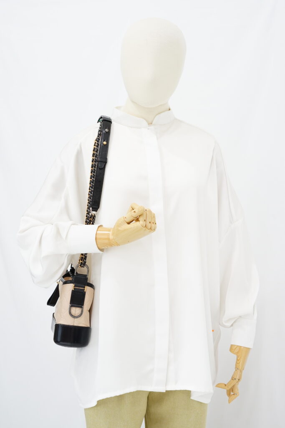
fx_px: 594
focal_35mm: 50
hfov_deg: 27.0
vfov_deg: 39.6
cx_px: 142
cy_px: 214
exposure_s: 1/8
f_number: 6.3
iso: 640
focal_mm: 50
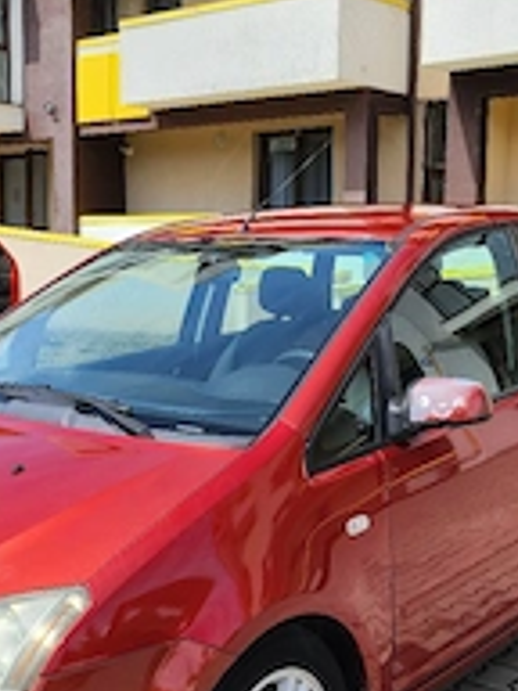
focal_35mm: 50
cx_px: 198
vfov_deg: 38.2
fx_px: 998
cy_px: 320
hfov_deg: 29.0
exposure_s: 1/2500
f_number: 1.8
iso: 50
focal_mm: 5
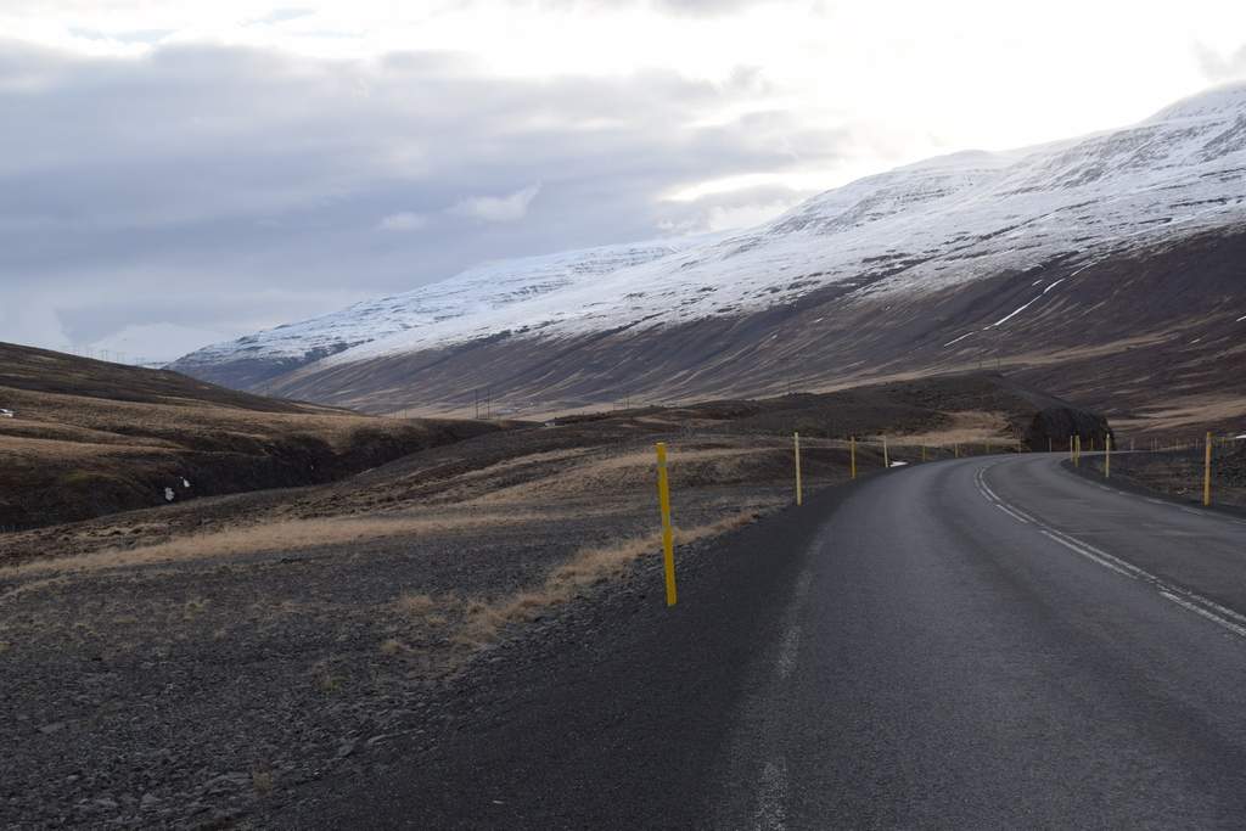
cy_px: 416
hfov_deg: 37.8
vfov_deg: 25.8
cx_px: 623
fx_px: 1817
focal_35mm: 52
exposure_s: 1/250
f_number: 8
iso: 200
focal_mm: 35
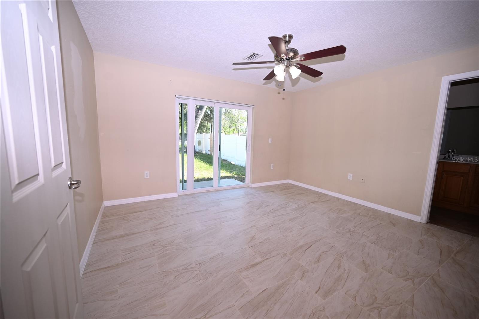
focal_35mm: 14
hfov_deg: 104.2
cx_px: 240
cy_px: 160
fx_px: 186
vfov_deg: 81.2
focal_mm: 14
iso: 400
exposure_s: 1/250
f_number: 4
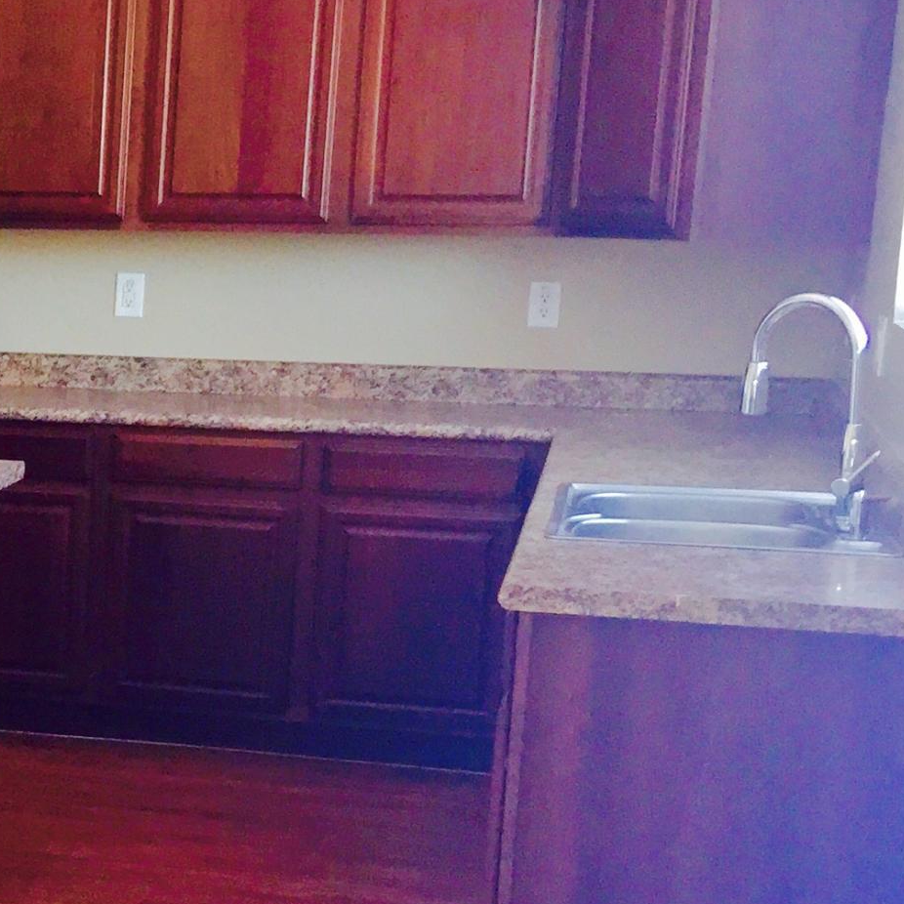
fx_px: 2452
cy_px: 658
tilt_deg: -12.1
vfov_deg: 20.7
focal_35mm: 83
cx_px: -376
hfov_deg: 18.8
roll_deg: -1.1
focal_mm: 4.15
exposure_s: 1/30
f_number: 2.2
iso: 160
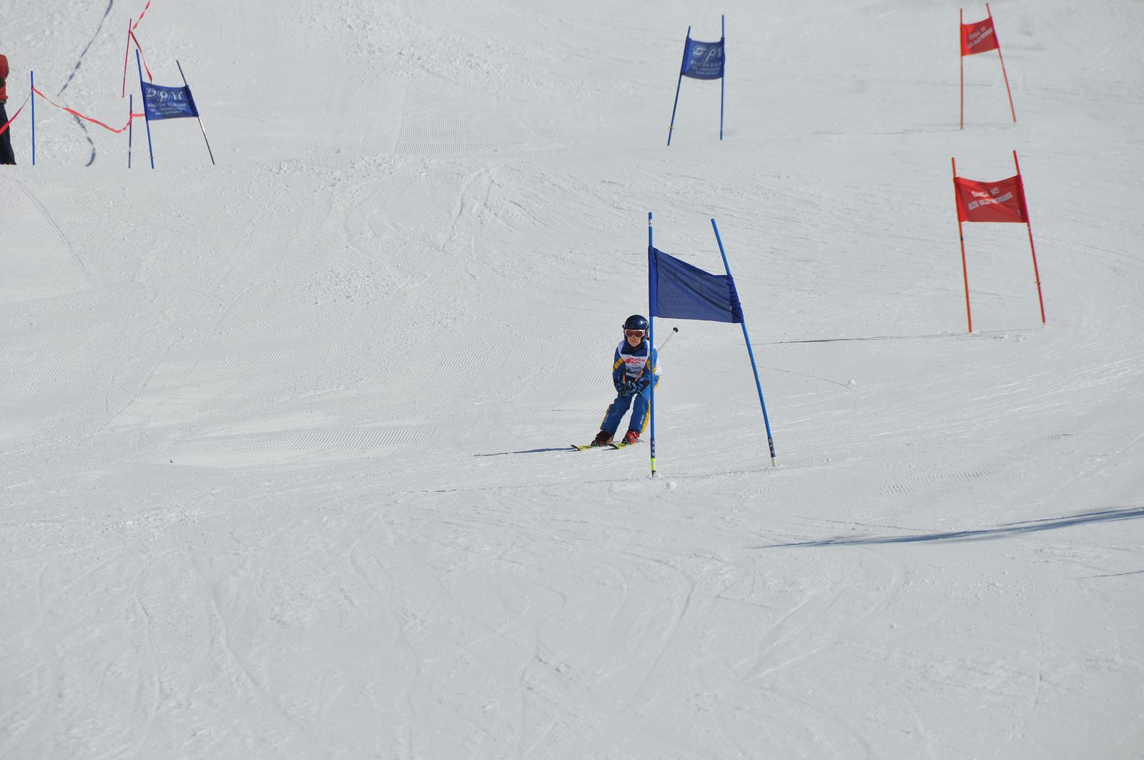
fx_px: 9523
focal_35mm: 300
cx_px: 572
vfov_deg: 4.6
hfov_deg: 6.9
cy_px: 380
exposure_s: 1/1250
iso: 200
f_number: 9
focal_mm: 200
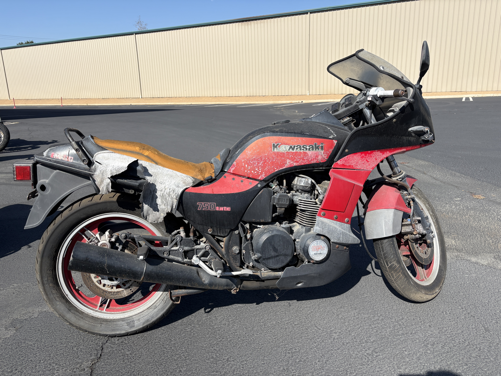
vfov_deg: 53.1
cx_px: 250
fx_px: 376
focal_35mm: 26
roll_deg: +2.1
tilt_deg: -14.8
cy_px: 188
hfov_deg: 67.3
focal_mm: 5.96
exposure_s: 1/3448
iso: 50
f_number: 1.6
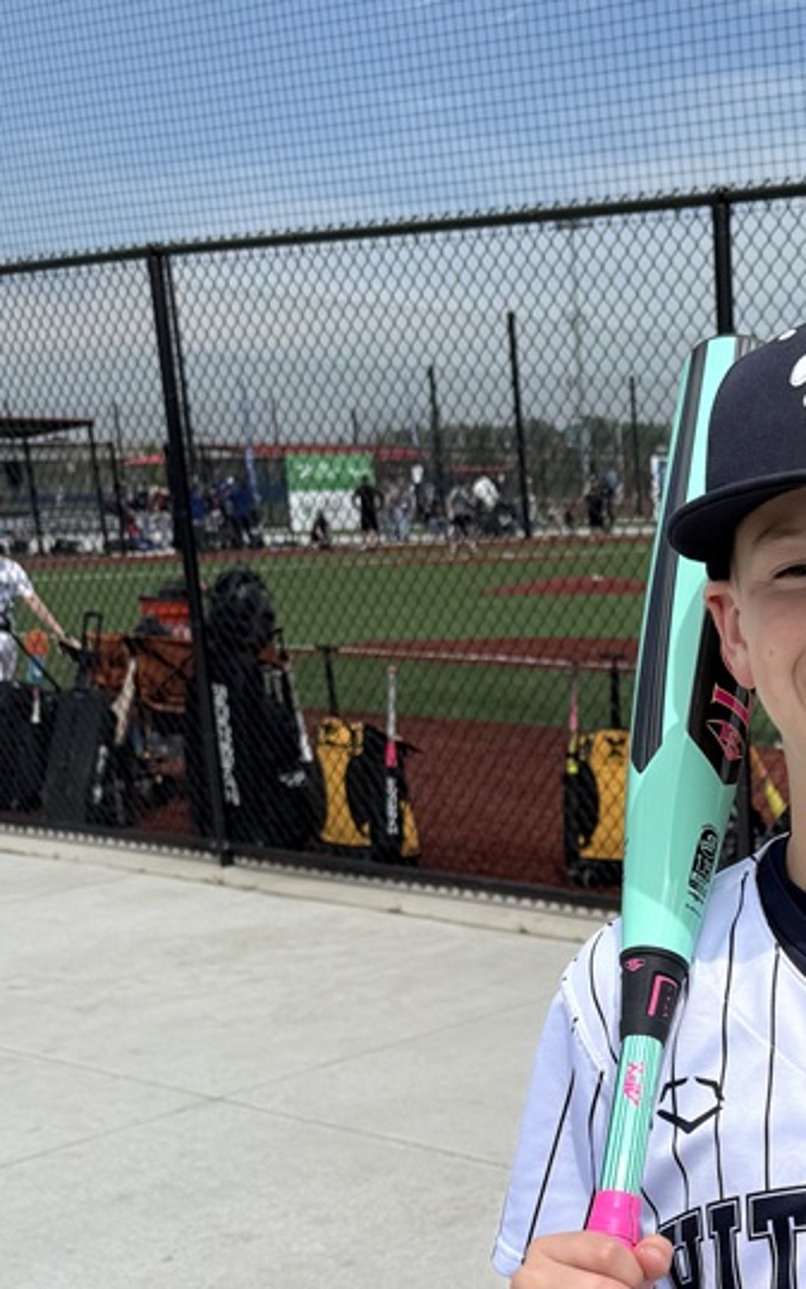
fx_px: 1933
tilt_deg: -18.9
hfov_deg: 22.1
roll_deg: +0.2
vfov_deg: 34.8
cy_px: 1157
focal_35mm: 55
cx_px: 910
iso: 80
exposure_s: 1/8130
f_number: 1.78
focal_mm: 6.76
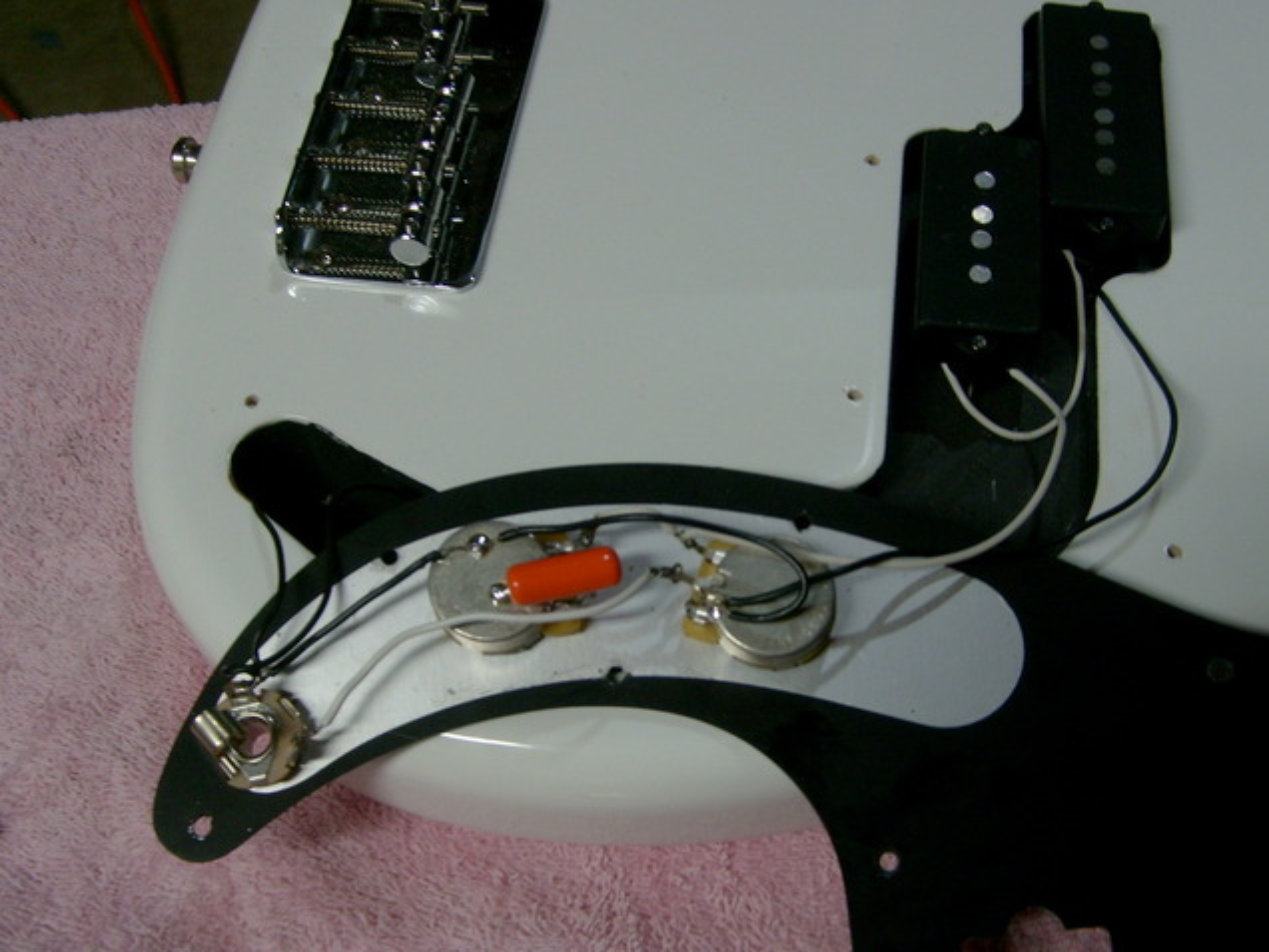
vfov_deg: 32.8
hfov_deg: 42.8
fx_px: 1613
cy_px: 561
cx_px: 744
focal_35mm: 44
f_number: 2.8
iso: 100
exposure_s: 1/30
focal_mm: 5.8
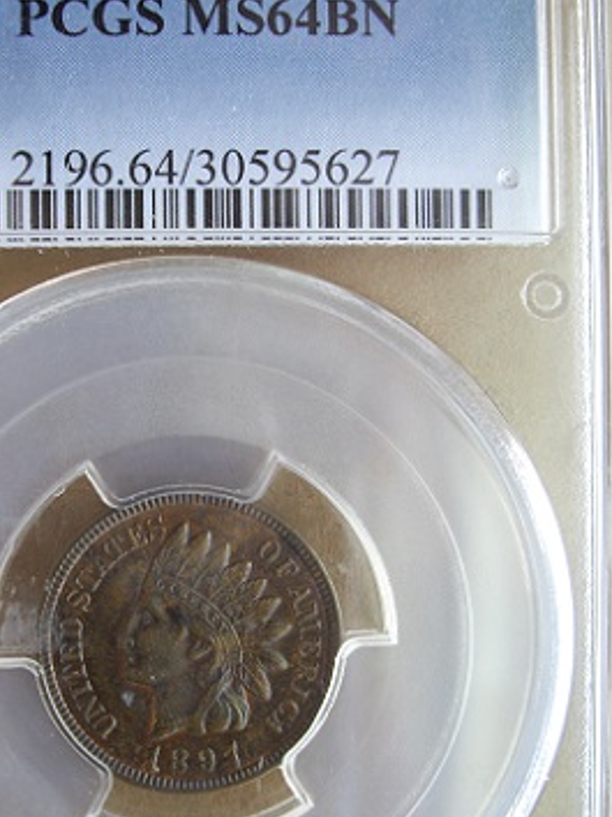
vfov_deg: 31.7
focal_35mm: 61
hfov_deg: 23.9
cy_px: 450
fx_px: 1440
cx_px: 195
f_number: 2.8
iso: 100
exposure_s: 1/80
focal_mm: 7.9
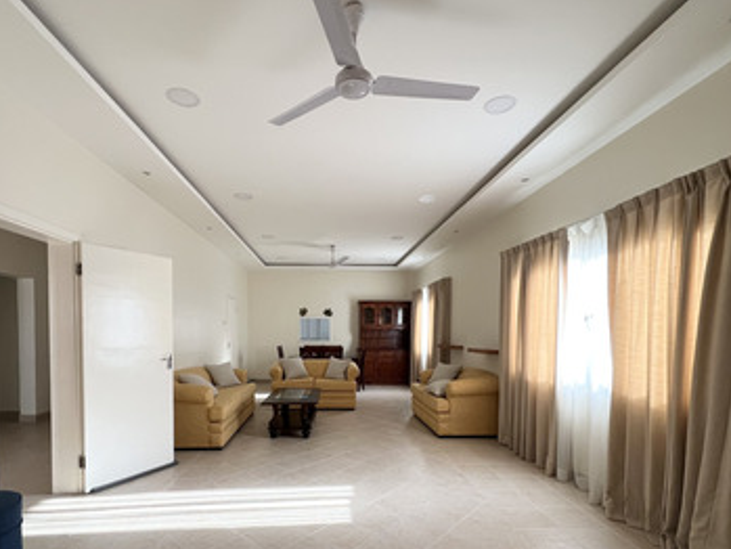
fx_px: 359
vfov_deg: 73.6
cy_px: 341
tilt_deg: -1.4
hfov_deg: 90.9
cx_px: 340
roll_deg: -0.3
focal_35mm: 17
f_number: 1.8
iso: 125
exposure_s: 1/99
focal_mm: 1.57
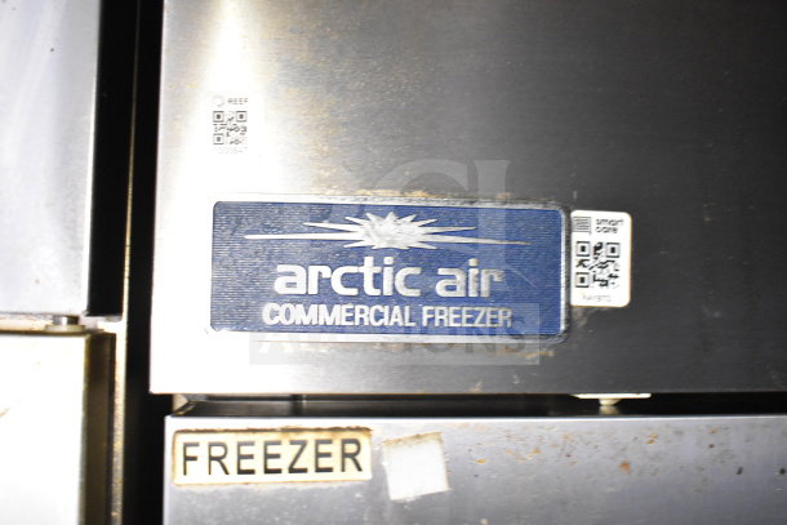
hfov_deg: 53.1
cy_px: 262
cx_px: 394
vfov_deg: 36.9
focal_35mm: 36
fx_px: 787
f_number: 4
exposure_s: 1/40
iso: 4500
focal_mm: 24
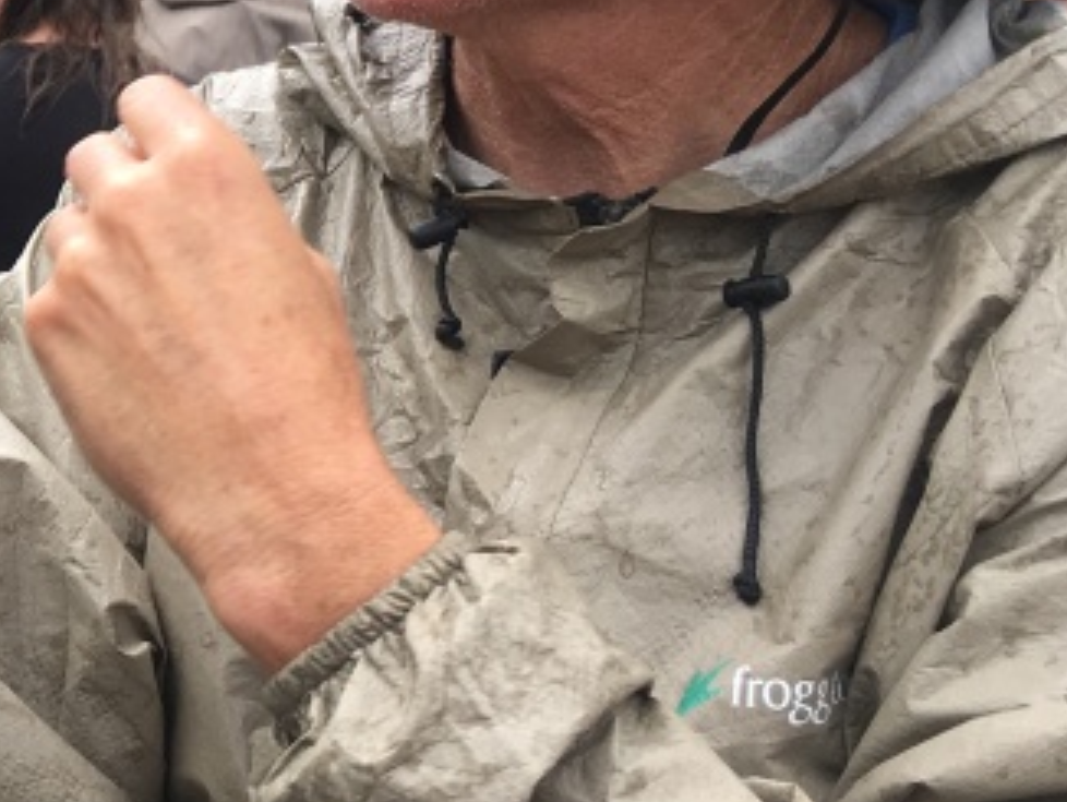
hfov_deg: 19.6
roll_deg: +3.8
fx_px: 2807
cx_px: -380
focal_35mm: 91
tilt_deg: -7.5
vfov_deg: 16.2
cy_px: 275
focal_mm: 4.15
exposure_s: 1/310
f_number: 2.2
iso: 25
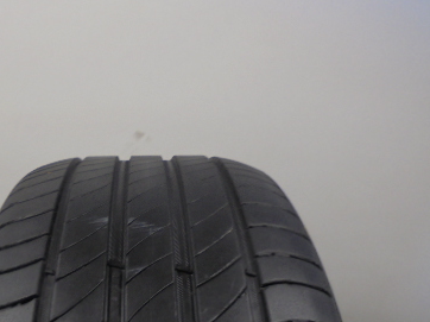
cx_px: 138
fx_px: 571
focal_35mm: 46
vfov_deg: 31.4
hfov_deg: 40.7
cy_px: 189
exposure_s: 1/30
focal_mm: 4.6
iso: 100
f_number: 3.5
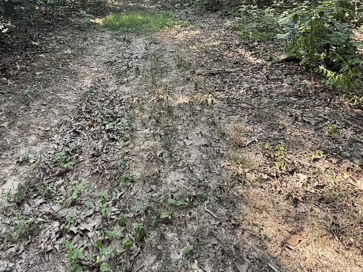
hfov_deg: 66.9
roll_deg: +1.2
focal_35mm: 26
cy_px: 27
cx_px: 155
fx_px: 273
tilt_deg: -12.9
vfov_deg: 47.6
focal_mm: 2.22
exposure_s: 1/99
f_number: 2.2
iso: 64
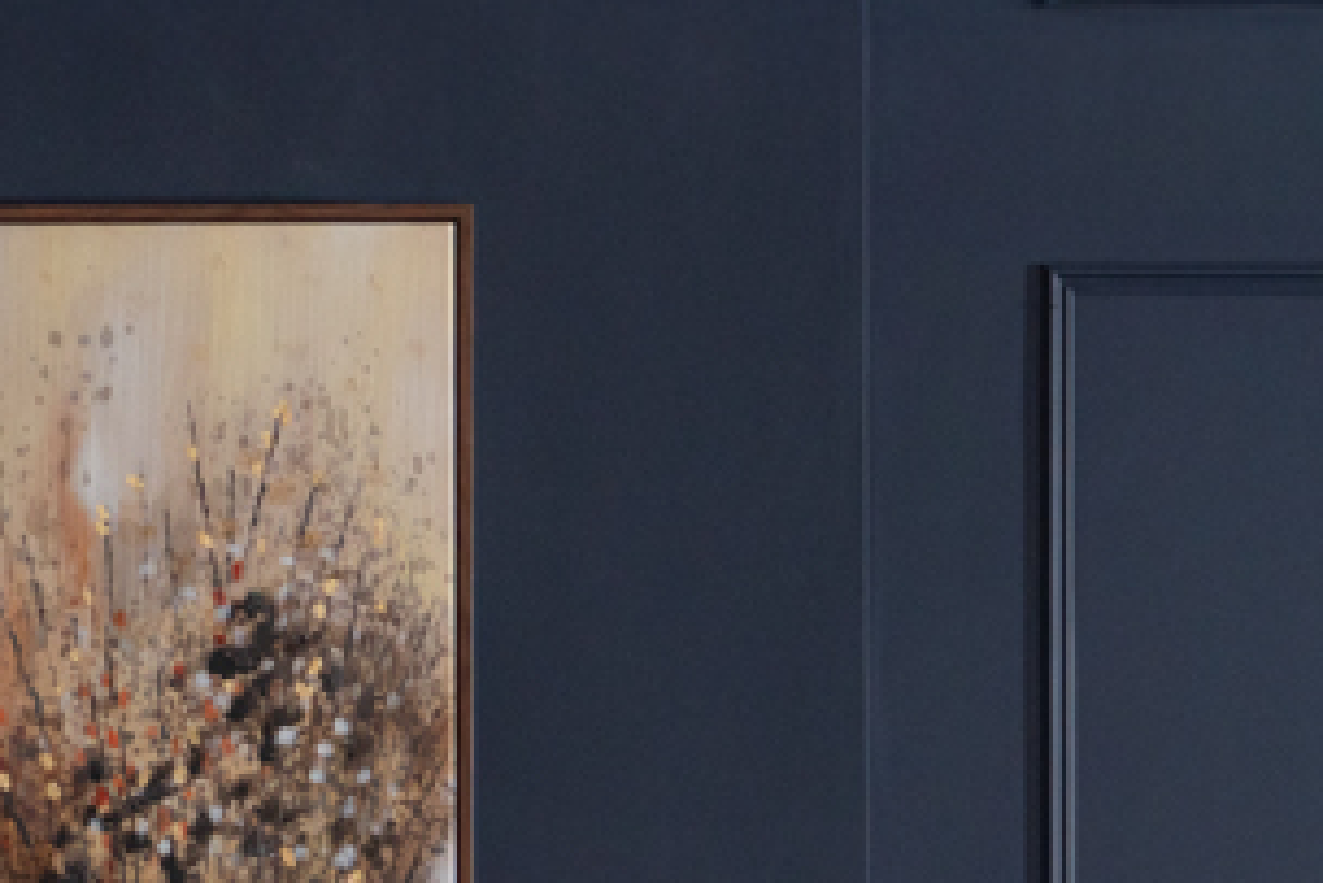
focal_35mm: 276
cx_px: 104
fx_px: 10147
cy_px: 1457
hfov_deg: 7.4
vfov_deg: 4.9
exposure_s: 1/125
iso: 1000
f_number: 5.6
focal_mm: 70
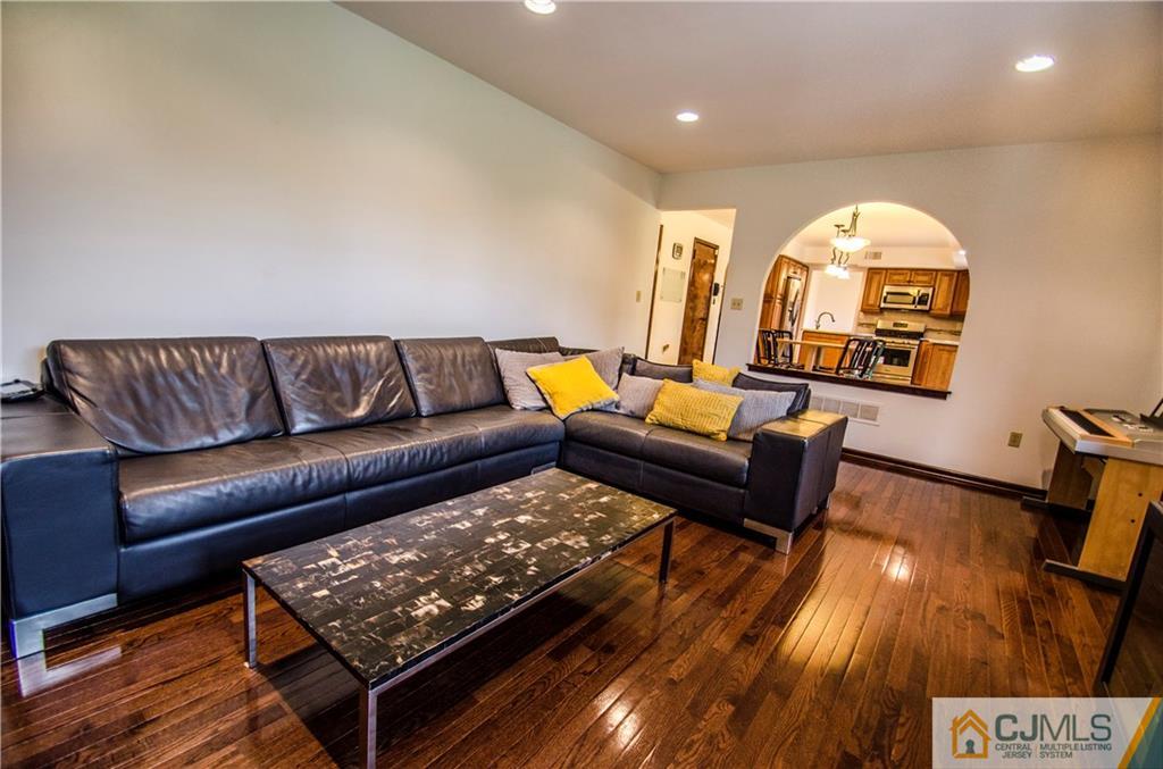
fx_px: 483
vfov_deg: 77.0
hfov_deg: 100.5
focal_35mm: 15
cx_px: 582
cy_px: 384
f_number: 3.5
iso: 250
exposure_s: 1/60
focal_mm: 10
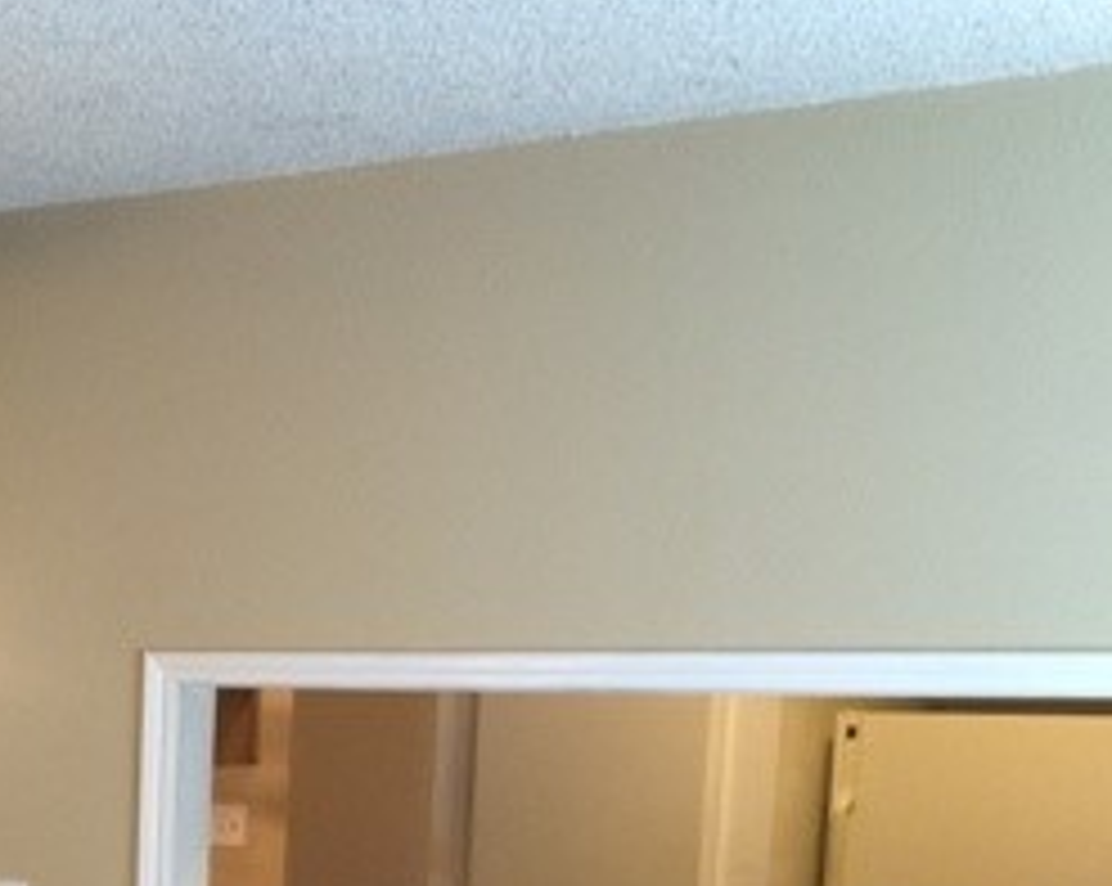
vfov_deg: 19.2
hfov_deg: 23.3
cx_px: -171
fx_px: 2498
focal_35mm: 76
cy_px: 1016
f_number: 2.2
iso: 160
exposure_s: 1/30
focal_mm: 4.12
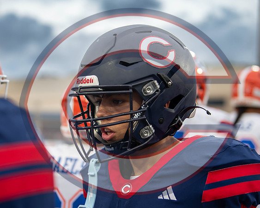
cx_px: 126
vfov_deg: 16.5
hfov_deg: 20.6
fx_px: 715
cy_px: 119
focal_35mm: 93
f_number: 2.8
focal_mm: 70
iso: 1100
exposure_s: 1/1000
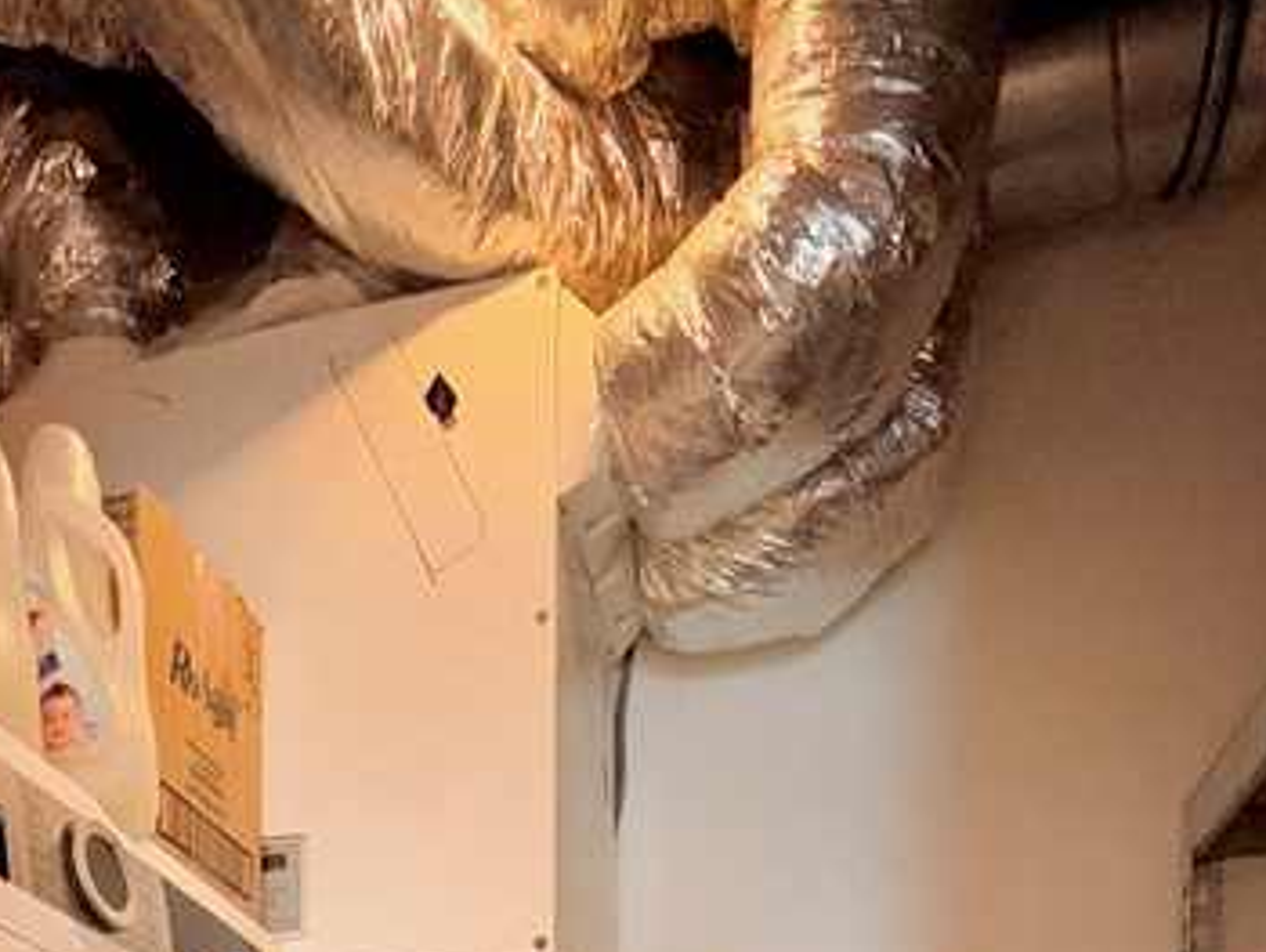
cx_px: 479
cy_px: 1473
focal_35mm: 36
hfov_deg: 50.8
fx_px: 1318
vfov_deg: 26.6
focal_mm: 2.22
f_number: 2.2
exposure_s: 1/33
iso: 1000
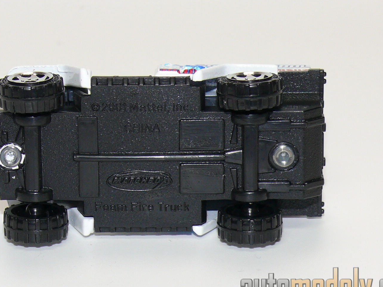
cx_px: 172
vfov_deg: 9.5
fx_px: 1726
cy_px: 135
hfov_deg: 12.7
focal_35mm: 156
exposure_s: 1/30
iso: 100
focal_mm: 15.1
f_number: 4
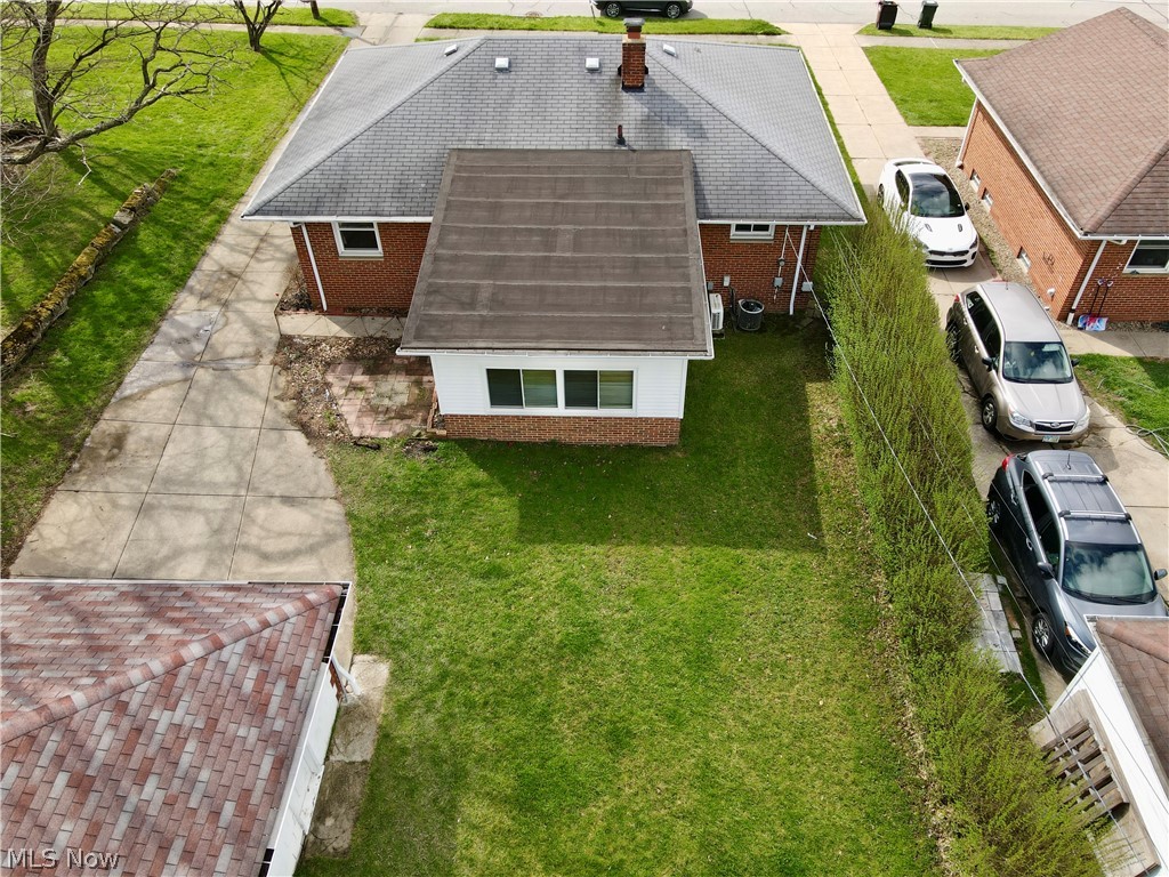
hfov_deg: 71.6
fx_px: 810
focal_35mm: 24
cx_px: 584
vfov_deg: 56.8
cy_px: 438
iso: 100
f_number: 2.8
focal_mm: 4.5
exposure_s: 1/15
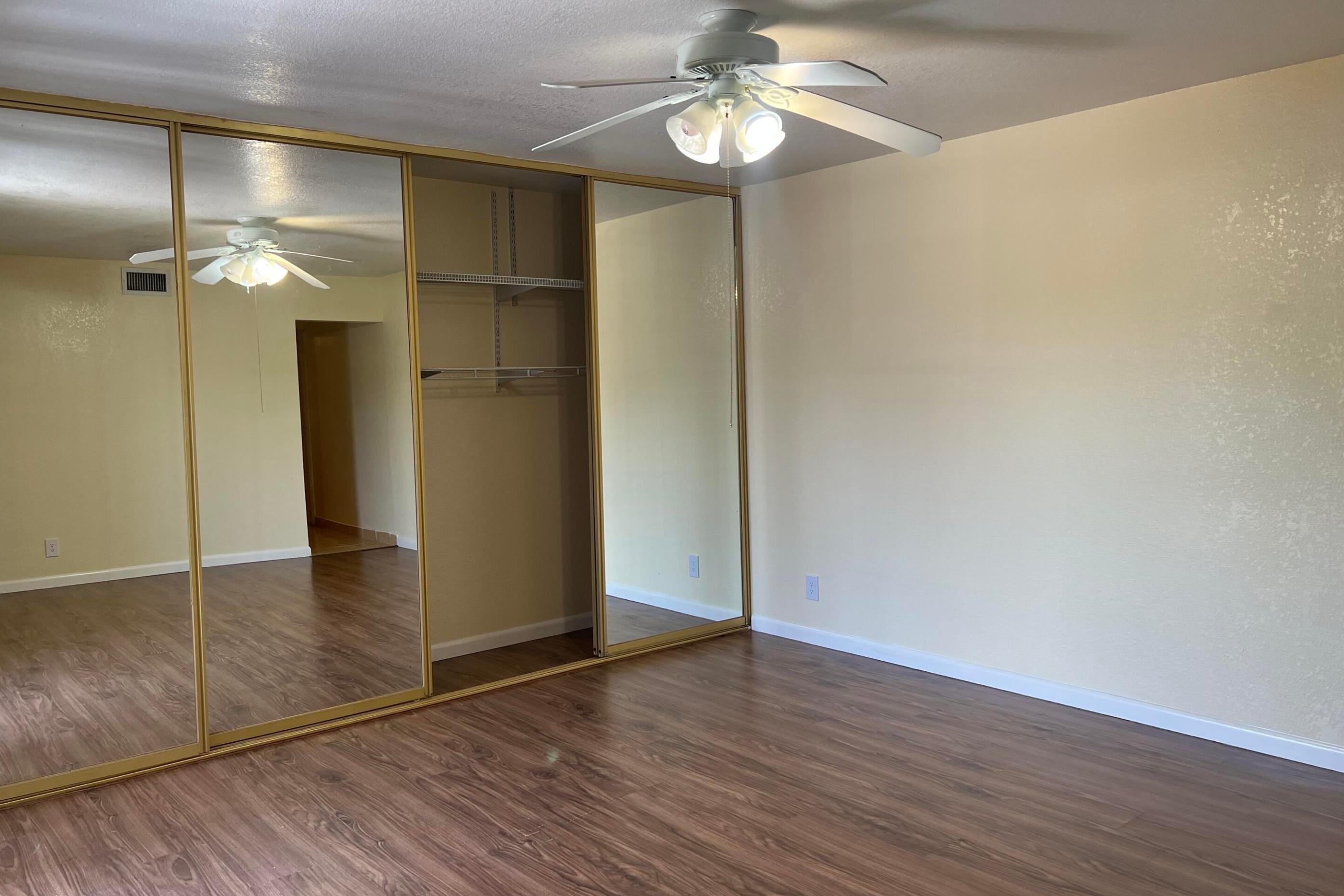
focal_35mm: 28
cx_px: 652
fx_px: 1045
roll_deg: +1.1
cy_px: 429
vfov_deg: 46.4
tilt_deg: -4.4
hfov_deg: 65.5
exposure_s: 1/120
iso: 80
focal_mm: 5.7
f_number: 1.5
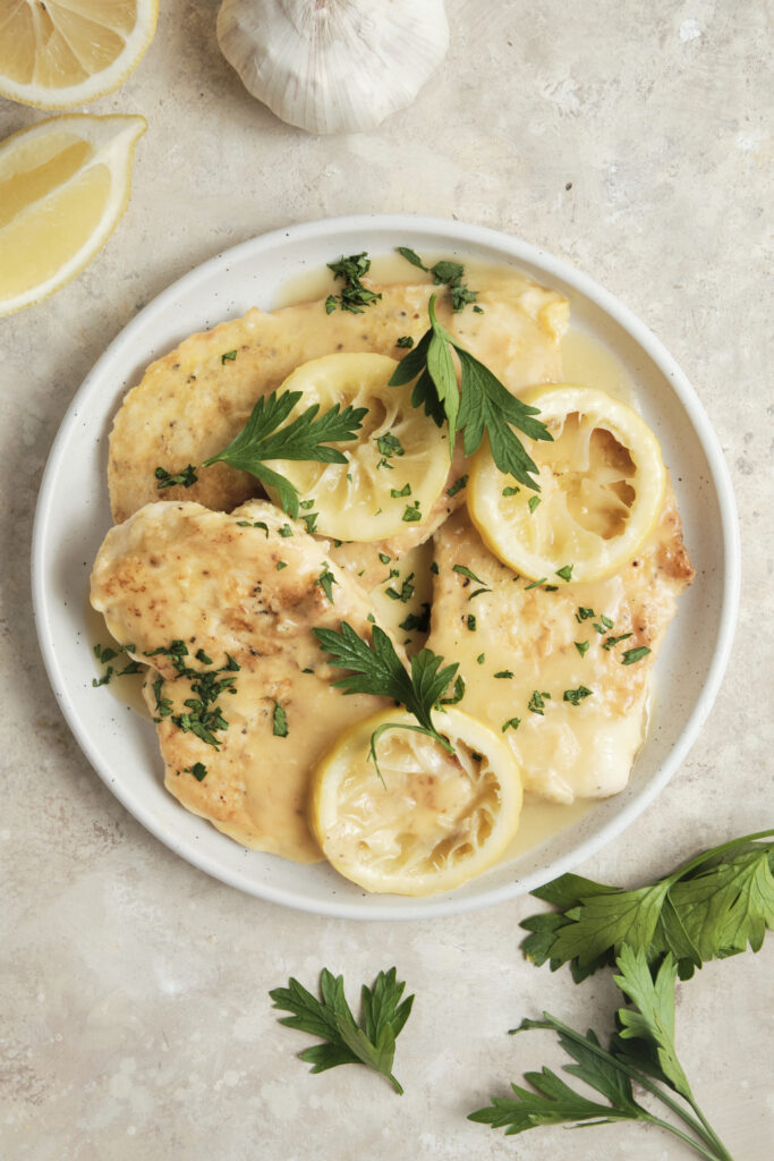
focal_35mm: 61
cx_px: 387
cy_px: 580
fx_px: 1966
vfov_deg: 32.9
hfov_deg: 22.3
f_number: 9
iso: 200
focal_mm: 40.8
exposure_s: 1/80
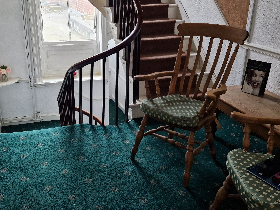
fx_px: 299
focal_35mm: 37
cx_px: 132
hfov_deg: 50.1
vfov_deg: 38.6
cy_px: 88
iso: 400
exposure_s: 1/100
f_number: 1.8
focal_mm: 5.4
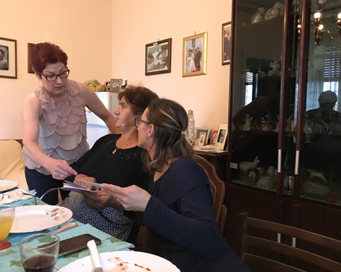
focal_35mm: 30
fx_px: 303
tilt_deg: -2.1
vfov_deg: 48.4
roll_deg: -1.1
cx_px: 156
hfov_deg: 58.7
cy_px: 136
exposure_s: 1/13
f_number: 1.8
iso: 100
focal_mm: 3.99
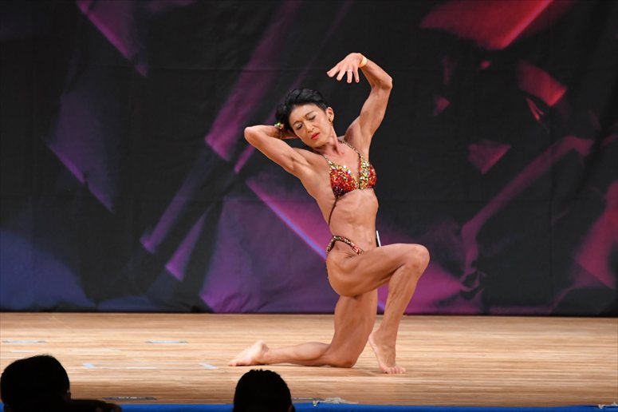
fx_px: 5920
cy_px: 206
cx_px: 309
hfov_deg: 6.0
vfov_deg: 4.0
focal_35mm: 345
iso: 3200
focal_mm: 230
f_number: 5.6
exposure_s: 1/400
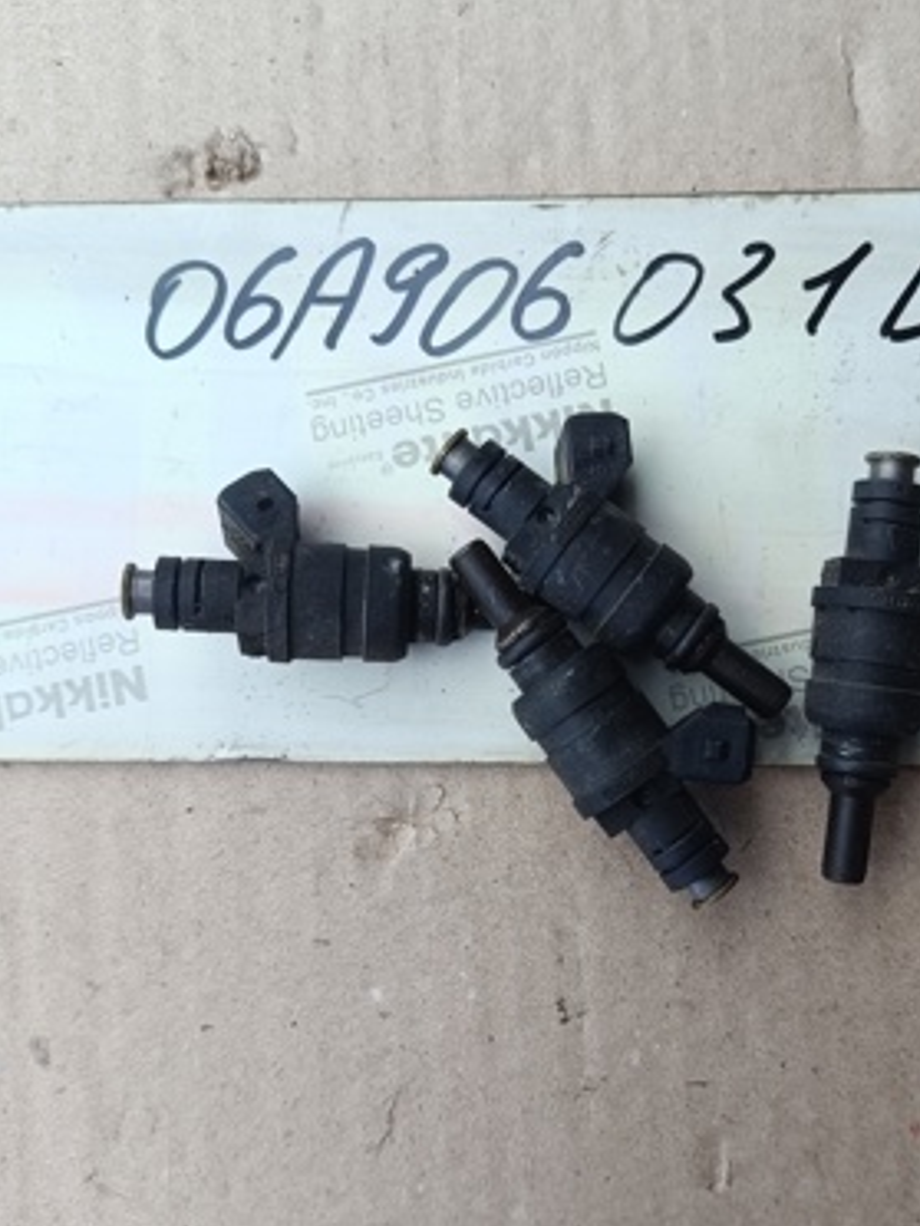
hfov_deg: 45.0
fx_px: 1099
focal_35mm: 31
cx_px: 587
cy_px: 653
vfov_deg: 58.3
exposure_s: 1/310
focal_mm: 5.59
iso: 53
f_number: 1.88
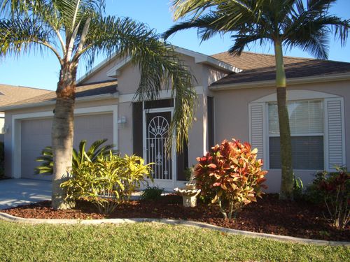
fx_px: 354
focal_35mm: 35
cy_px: 131
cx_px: 175
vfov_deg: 40.7
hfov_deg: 52.6
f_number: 2.6
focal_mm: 5.8
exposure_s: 1/500
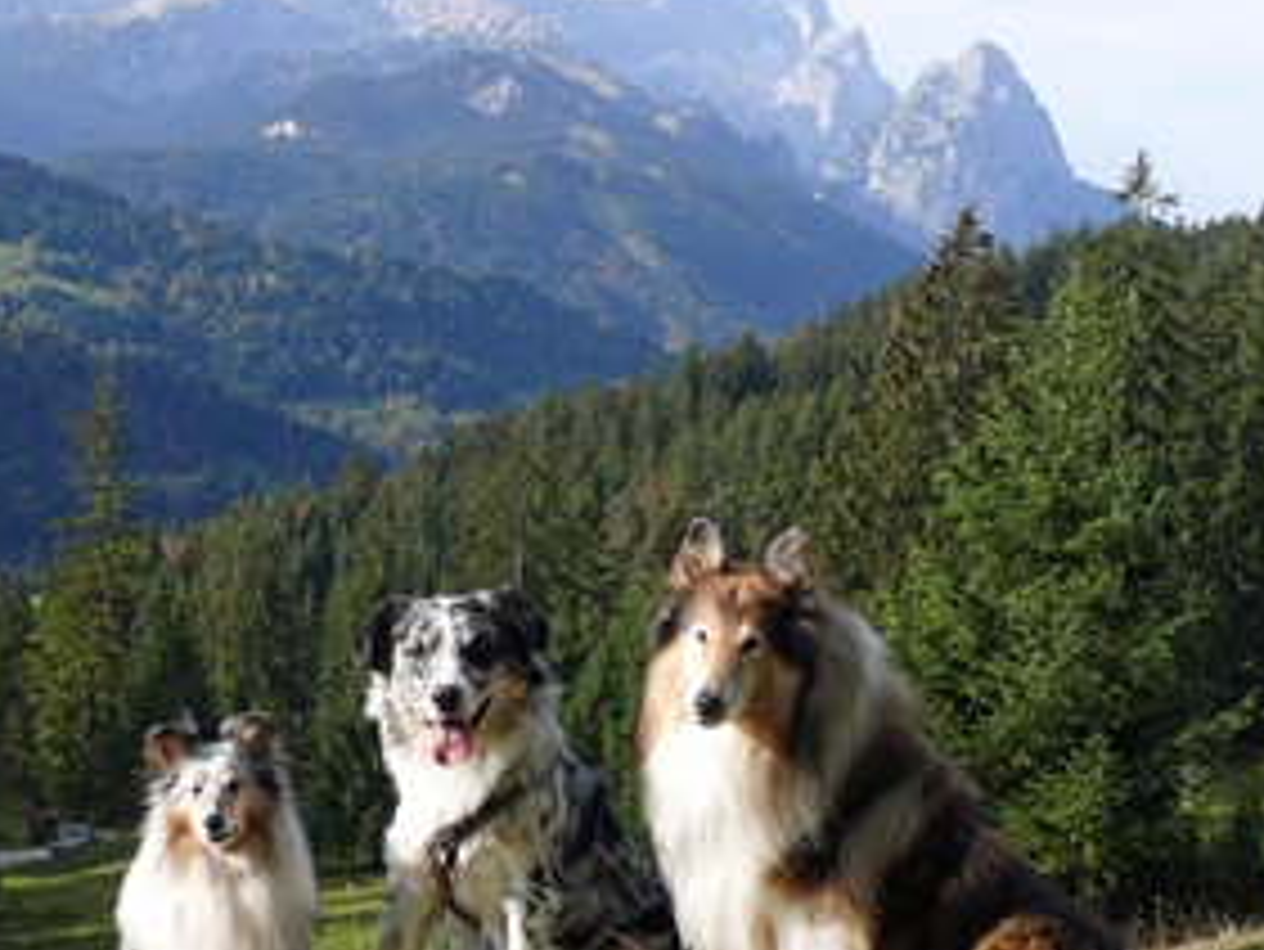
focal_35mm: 75
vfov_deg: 19.6
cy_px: 518
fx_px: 2740
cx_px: 526
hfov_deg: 25.9
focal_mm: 10
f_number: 5
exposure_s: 1/250
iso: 100
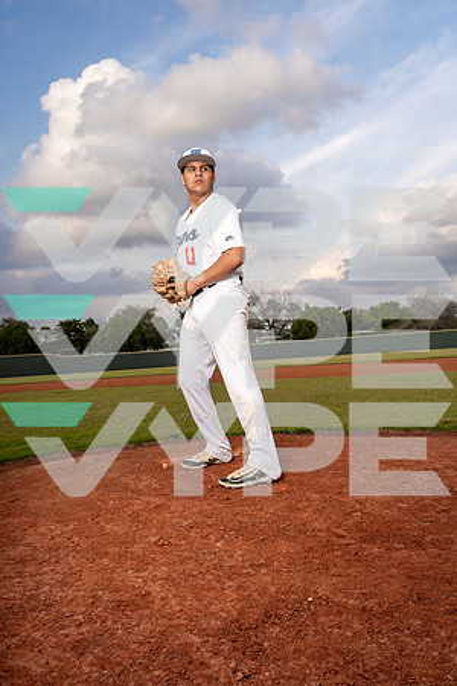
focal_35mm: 34
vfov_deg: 55.8
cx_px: 228
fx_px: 647
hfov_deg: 38.9
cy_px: 343
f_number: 11
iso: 250
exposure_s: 1/250
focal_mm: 34
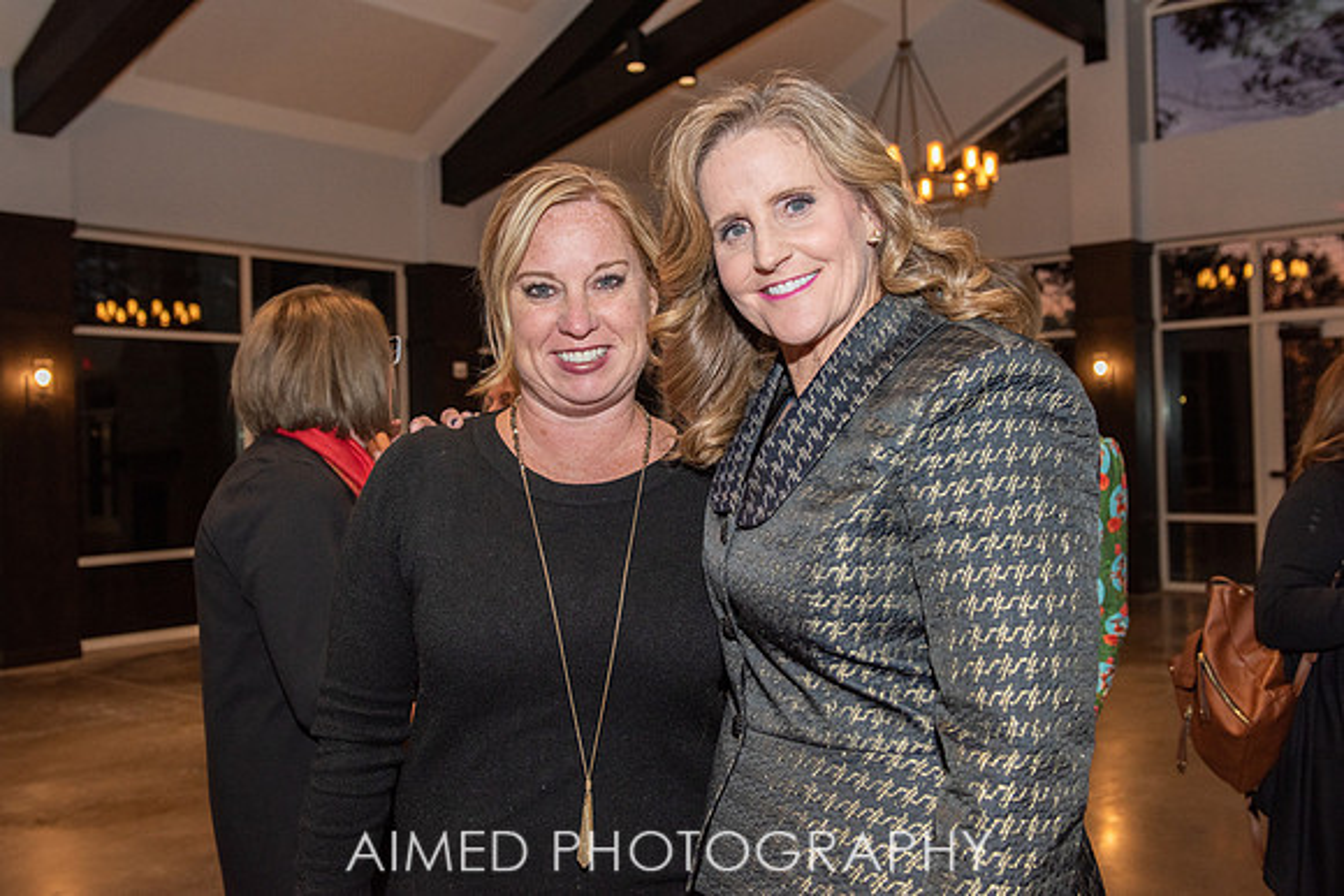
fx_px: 1301
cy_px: 434
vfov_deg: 38.0
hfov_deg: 54.6
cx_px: 680
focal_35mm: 35
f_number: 4
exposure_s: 1/250
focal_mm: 31
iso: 800
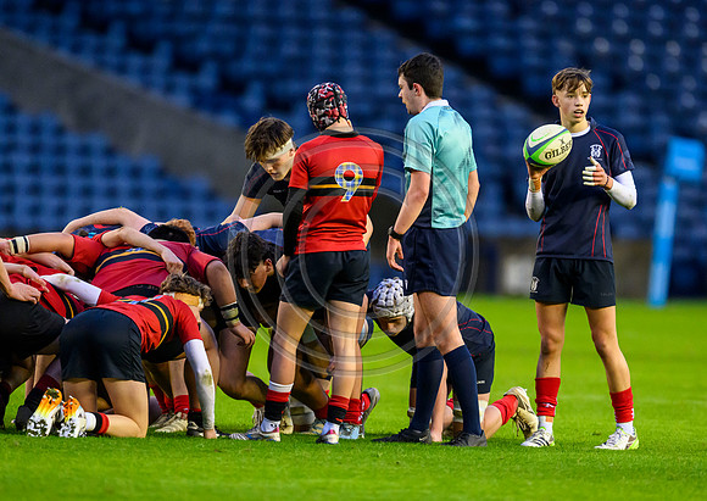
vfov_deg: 2.1
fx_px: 13834
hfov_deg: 2.9
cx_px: 445
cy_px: 246
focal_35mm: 691
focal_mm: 560
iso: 8000
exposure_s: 1/1000
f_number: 4
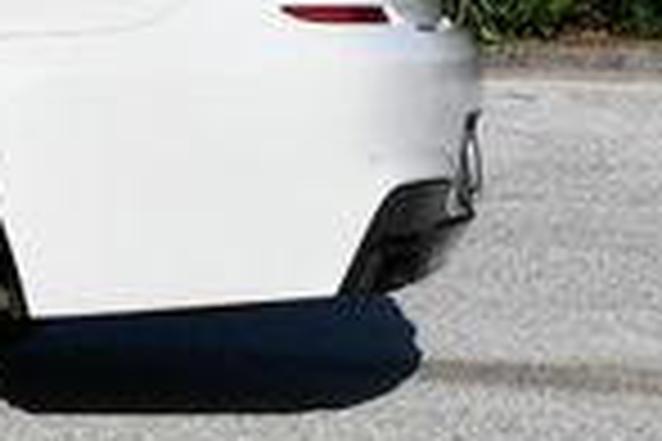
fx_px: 4156
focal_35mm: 226
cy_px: -338
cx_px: -748
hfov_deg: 8.5
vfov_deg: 6.0
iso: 100
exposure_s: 1/320
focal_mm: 26
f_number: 9
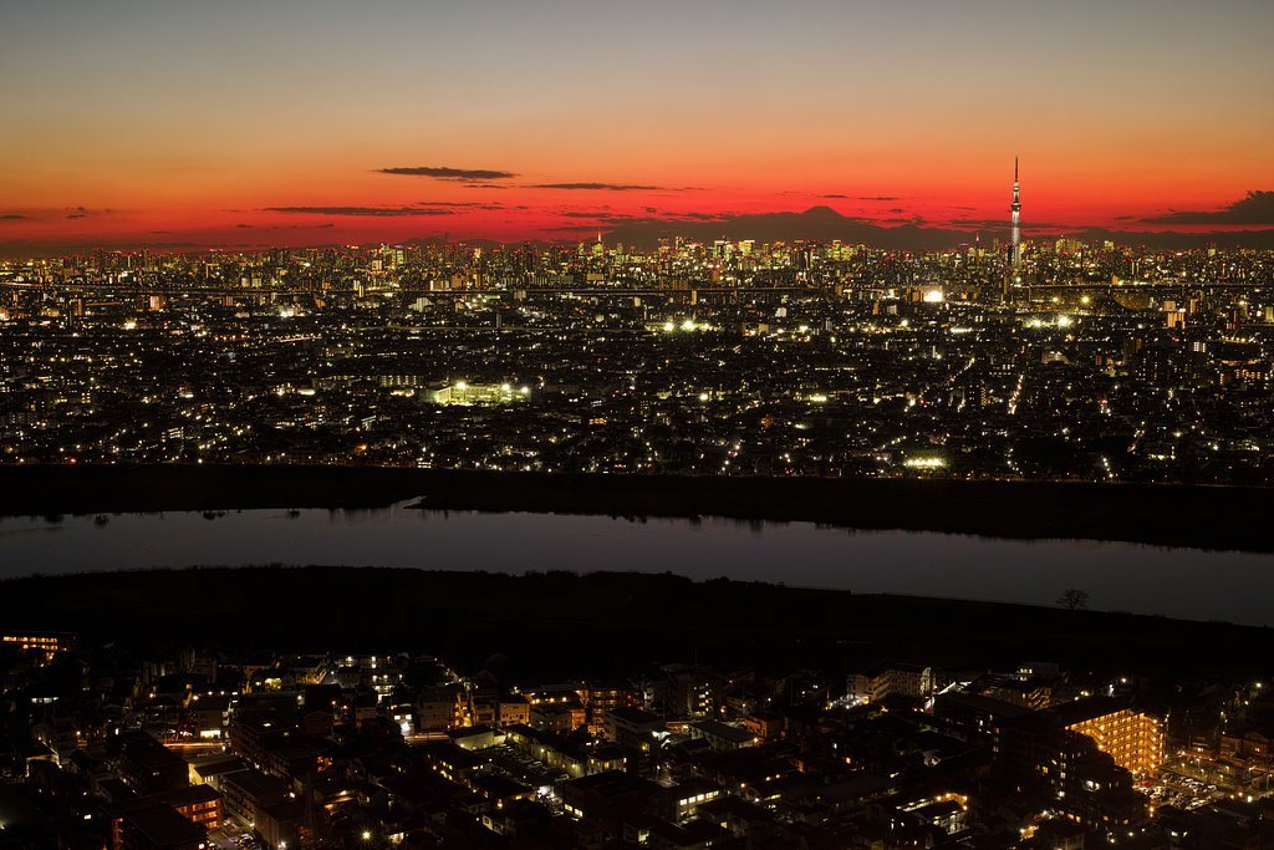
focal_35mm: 45
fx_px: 1593
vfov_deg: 29.9
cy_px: 425
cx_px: 637
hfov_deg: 43.6
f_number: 11
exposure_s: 15
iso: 100
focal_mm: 30
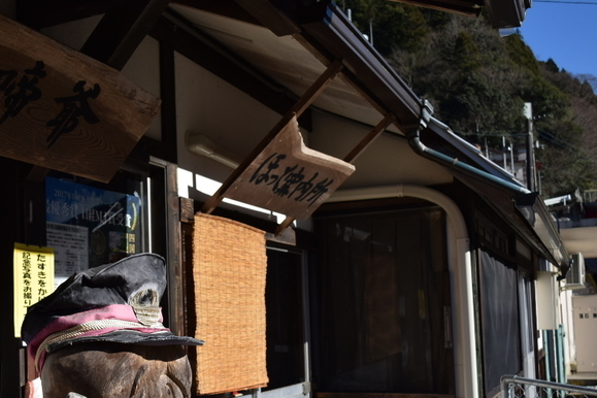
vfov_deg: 28.0
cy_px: 274
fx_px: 791
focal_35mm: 48
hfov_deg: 40.9
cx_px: 207
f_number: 5.6
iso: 100
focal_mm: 23
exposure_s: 1/1000
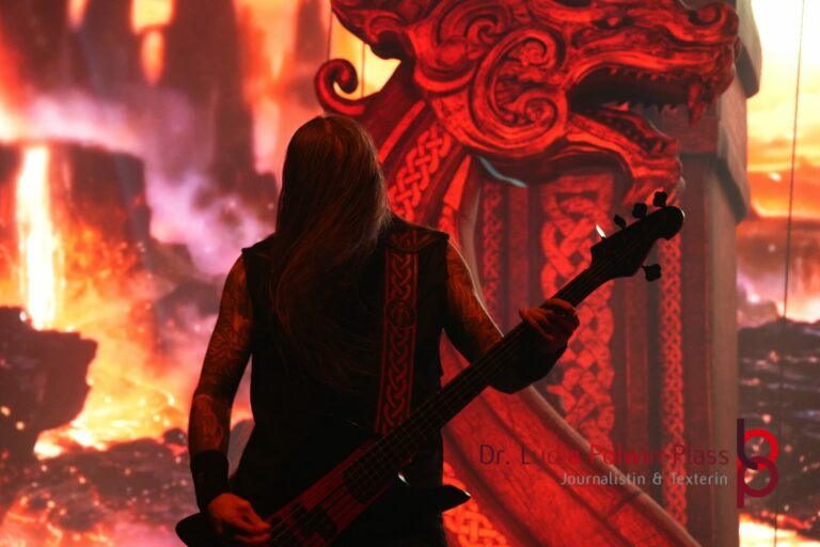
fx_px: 2665
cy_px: 274
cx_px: 410
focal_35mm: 117
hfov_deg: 17.5
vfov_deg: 11.7
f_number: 5
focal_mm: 78
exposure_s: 1/125
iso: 2000
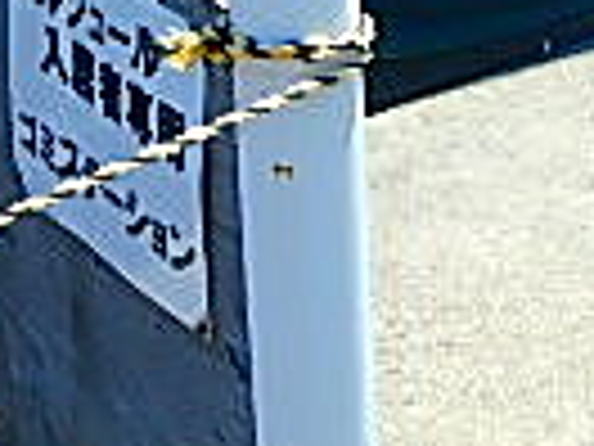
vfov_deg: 14.4
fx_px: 1750
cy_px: 81
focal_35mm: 102
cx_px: 652
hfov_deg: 18.5
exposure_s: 1/800
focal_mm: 3.7
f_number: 3.5
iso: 125
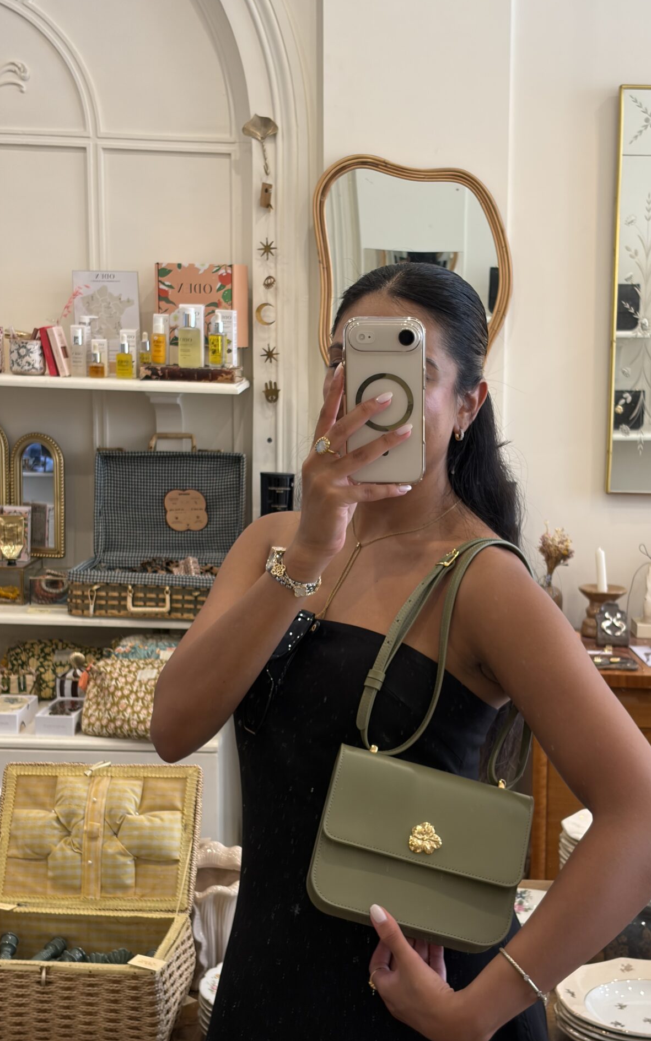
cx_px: 383
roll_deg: +0.0
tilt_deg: -6.7
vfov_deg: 36.3
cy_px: 513
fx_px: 1590
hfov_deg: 23.1
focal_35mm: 56
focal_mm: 5.96
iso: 80
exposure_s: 1/50
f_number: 1.6
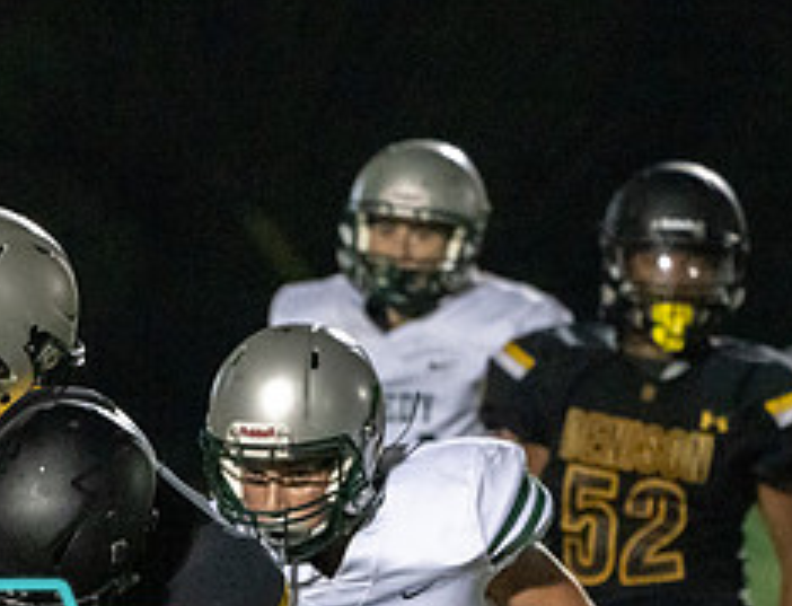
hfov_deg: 2.6
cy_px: 741
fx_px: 17145
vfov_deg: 2.0
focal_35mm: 744
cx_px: 44
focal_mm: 274
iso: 20000
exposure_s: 1/1000
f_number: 5.6
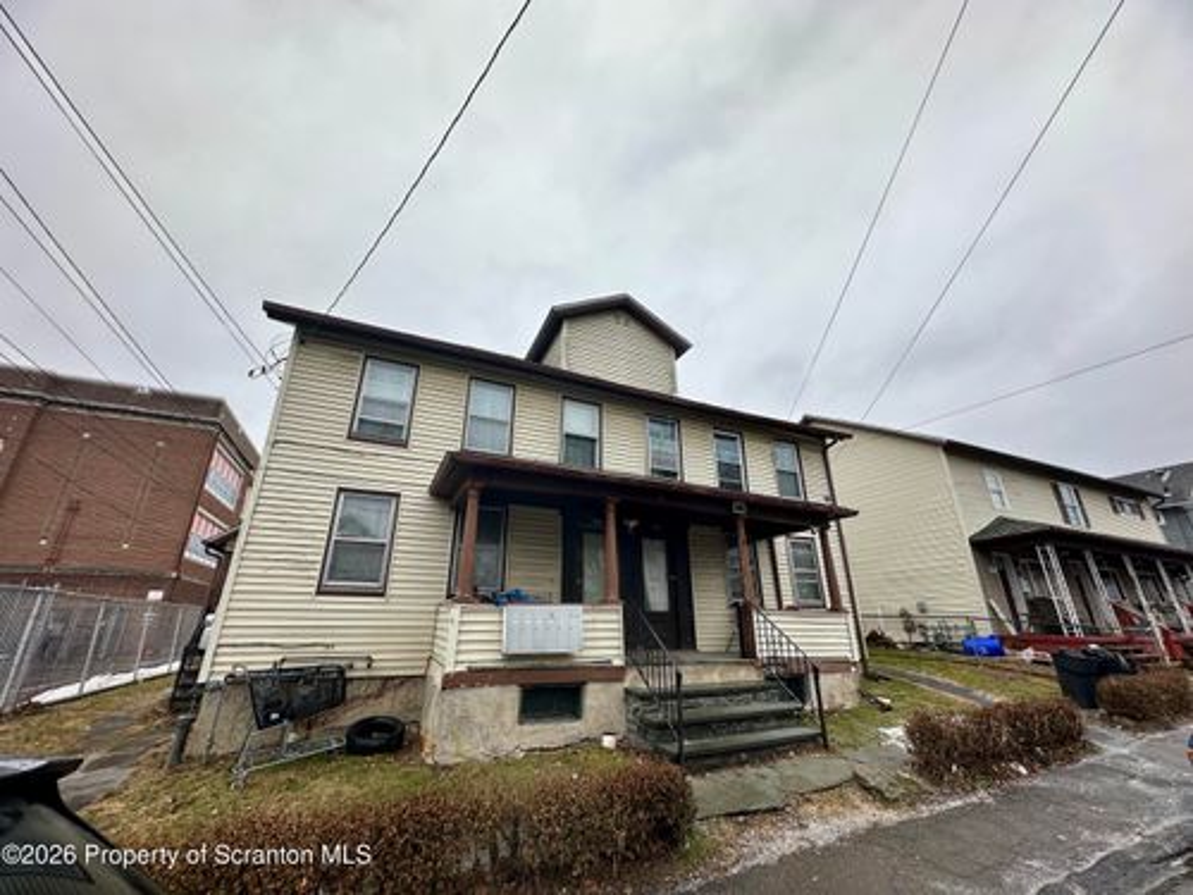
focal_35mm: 14
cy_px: 448
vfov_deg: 85.7
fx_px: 482
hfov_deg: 102.1
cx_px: 596
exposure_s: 1/323
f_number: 2.2
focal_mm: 2.22
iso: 40
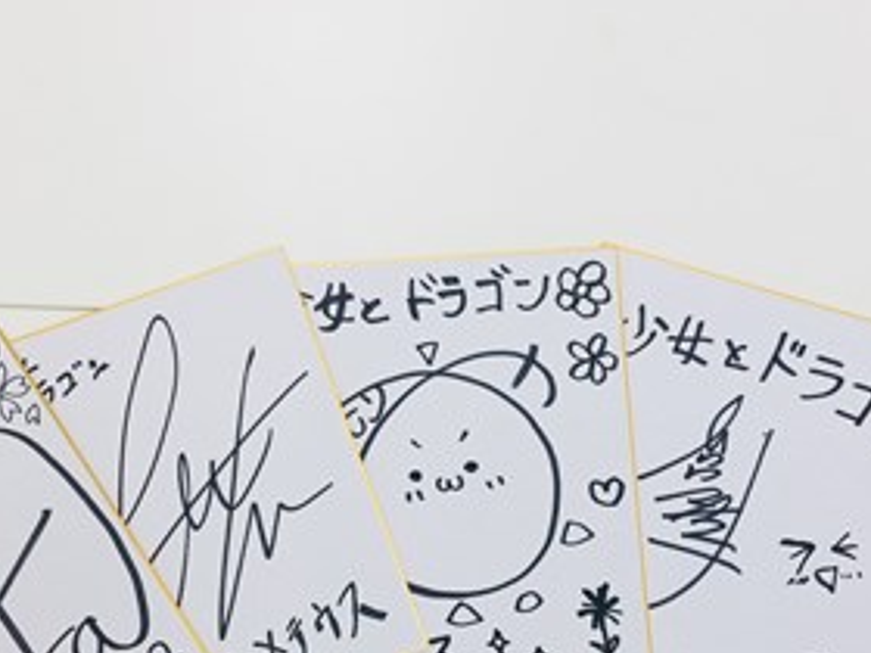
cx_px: 442
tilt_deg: -78.5
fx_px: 1334
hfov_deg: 36.2
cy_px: 460
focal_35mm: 53
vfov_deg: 27.3
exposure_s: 1/100
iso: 40
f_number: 2.2
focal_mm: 4.15
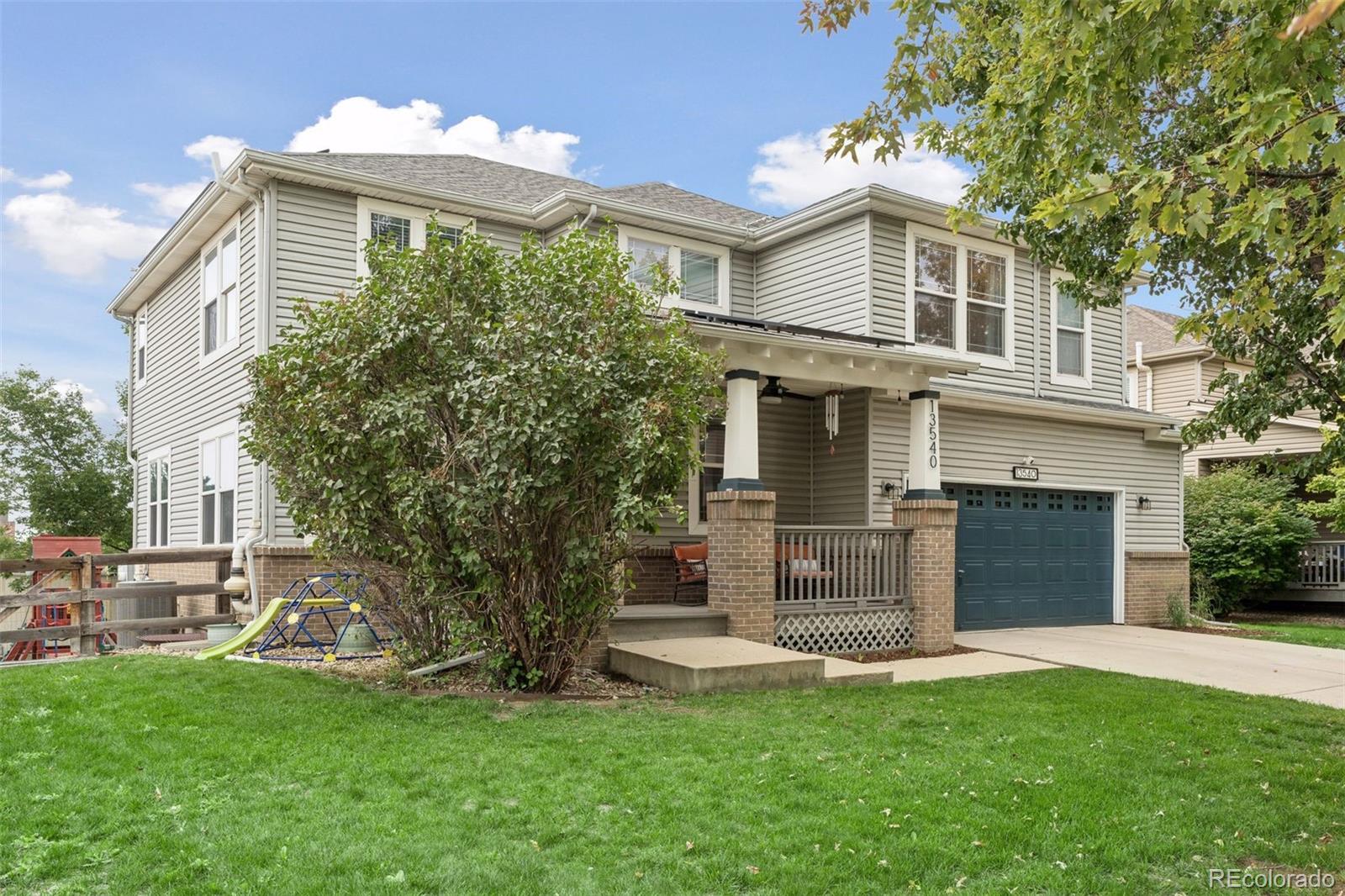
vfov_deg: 44.9
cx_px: 672
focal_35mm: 29
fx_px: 1083
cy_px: 448
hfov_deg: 63.7
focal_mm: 29
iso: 400
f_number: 9
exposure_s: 1/200
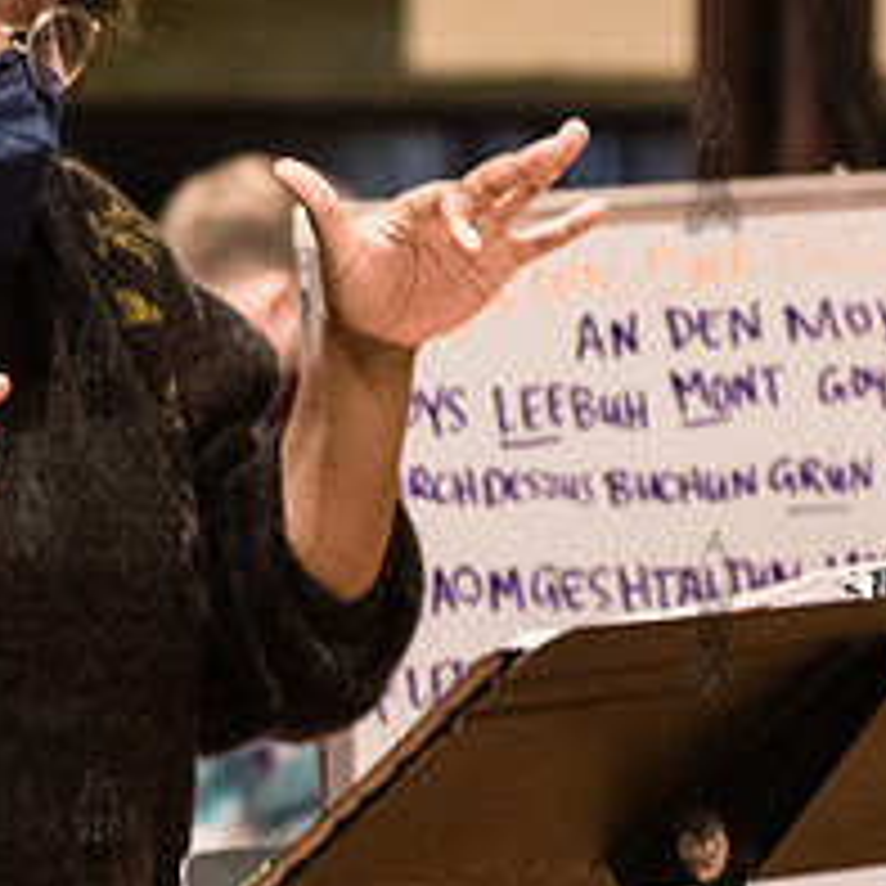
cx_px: -35
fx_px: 6892
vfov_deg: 7.4
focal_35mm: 238
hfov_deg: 7.3
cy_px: 437
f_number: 3.5
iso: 4000
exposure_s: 1/125
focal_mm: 80
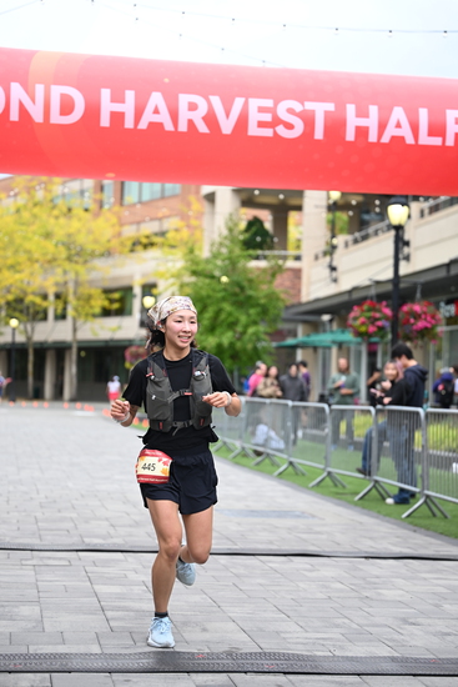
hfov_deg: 18.7
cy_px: 344
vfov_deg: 27.7
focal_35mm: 73
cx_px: 229
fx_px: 1392
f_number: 2.8
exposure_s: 1/2000
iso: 640
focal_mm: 73
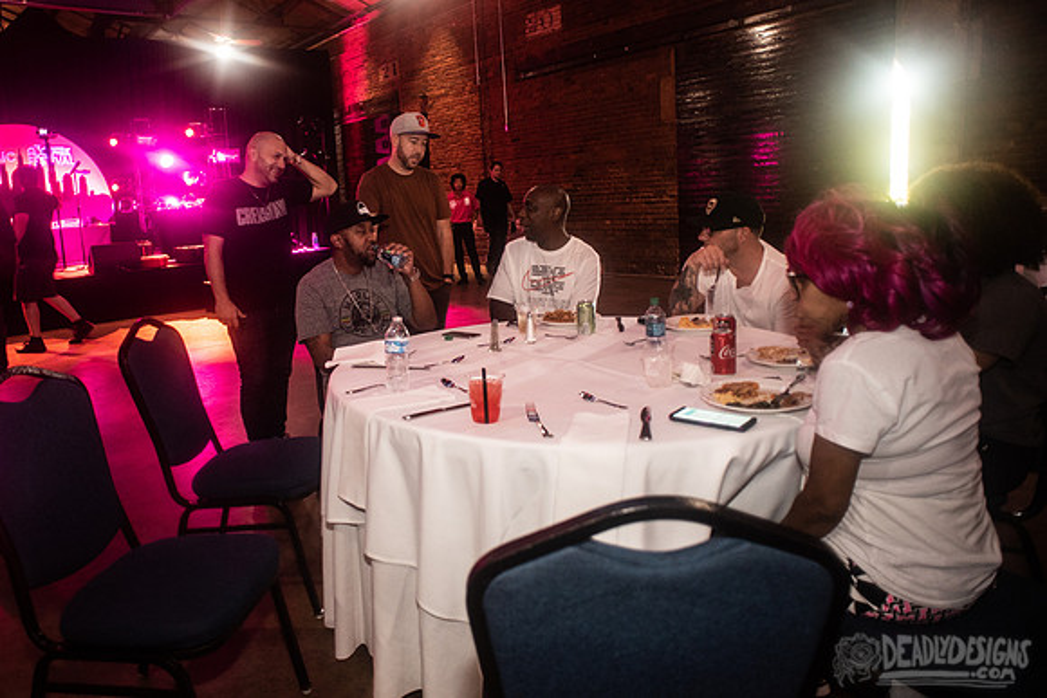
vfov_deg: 53.7
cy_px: 299
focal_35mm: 24
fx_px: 687
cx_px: 428
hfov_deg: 73.9
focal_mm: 20
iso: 1600
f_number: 3.2
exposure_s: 1/40
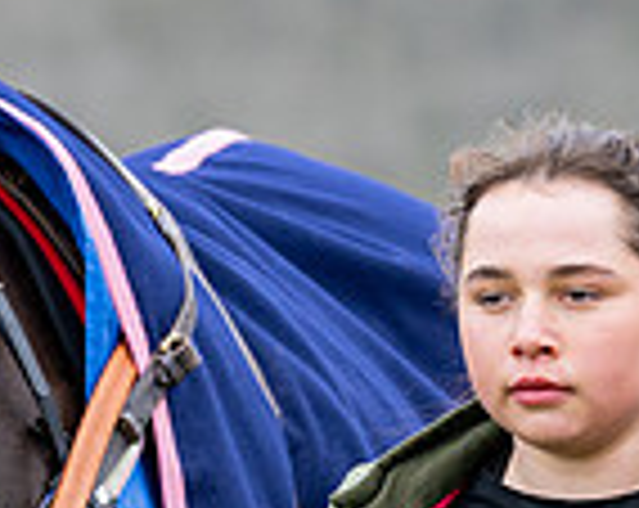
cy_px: 390
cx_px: 145
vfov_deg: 1.7
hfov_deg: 2.2
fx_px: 16891
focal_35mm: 895
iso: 400
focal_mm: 175
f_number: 5
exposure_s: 1/800
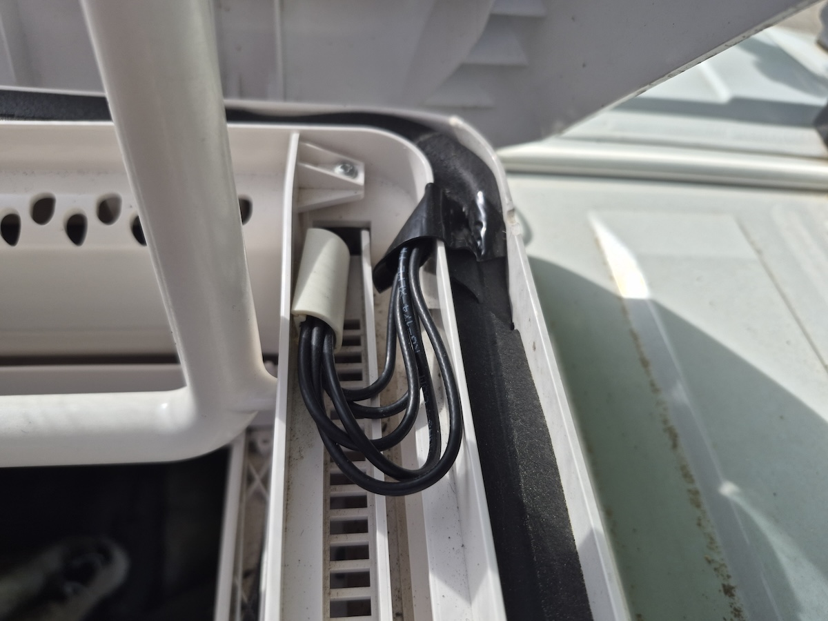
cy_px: 310
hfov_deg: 73.9
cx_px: 414
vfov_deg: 58.9
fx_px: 550
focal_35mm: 23
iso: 80
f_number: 1.8
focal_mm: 5.4
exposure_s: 1/2120
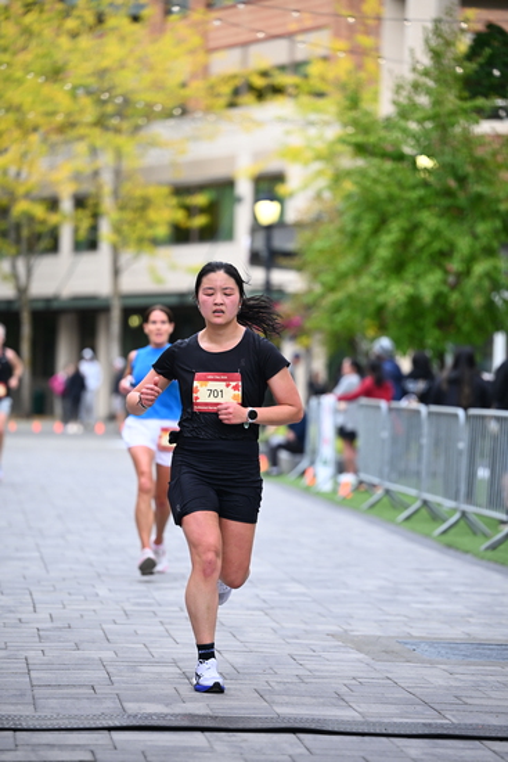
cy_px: 381
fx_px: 2855
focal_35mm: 135
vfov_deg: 15.2
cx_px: 254
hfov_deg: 10.2
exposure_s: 1/1600
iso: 1000
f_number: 2.8
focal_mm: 135
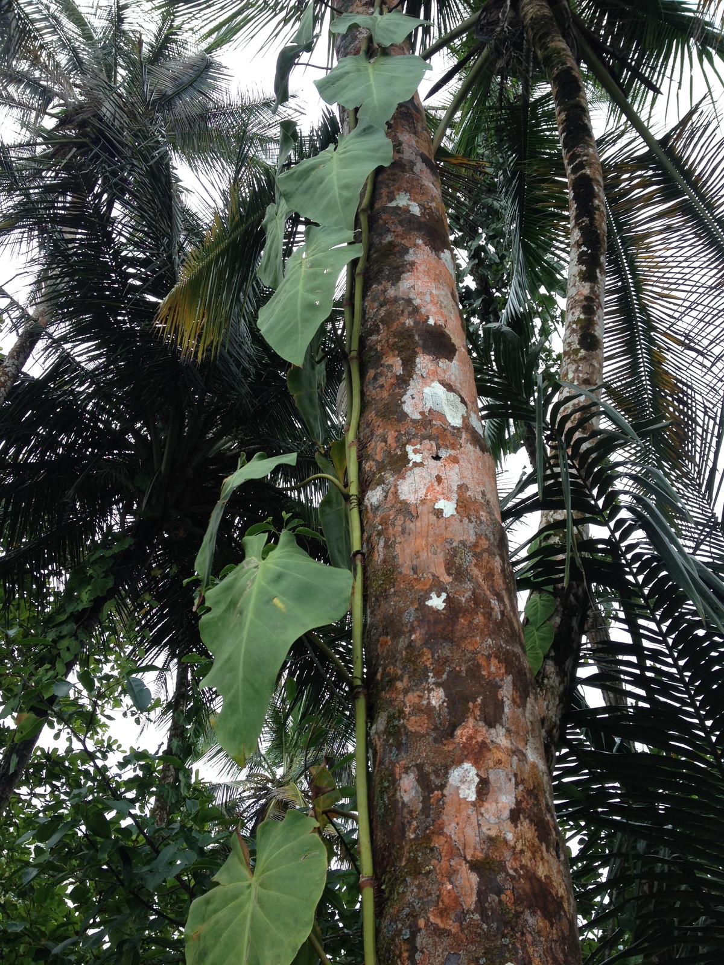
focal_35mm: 35
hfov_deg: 40.7
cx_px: 362
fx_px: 976
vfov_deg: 52.6
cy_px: 482
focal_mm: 4.28
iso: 50
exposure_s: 1/120
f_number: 2.4
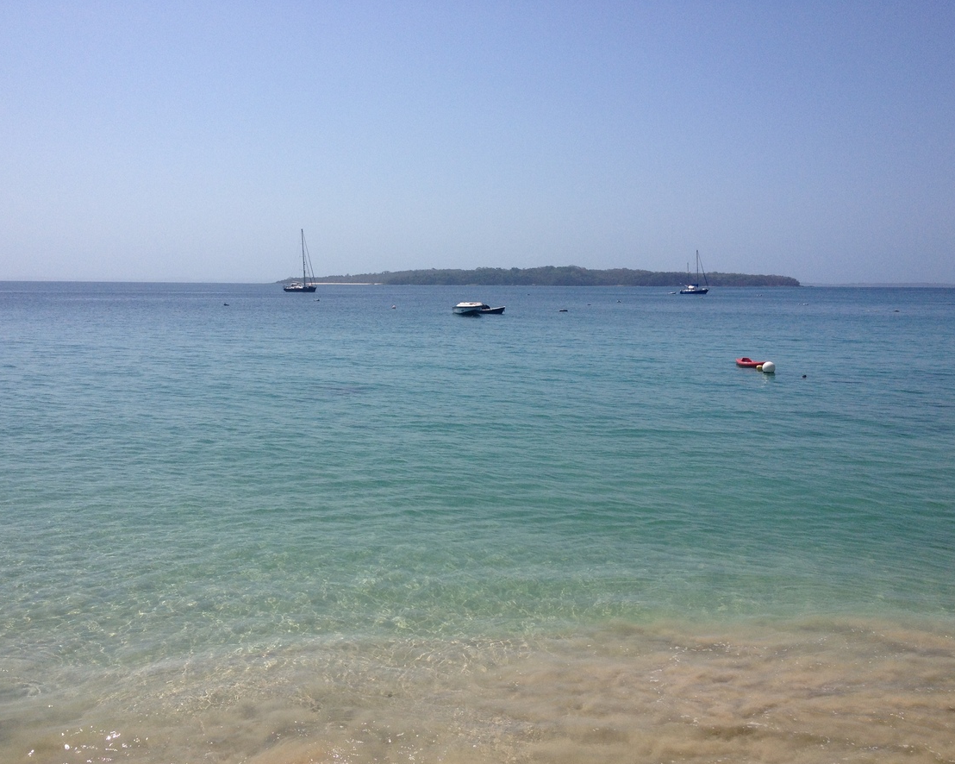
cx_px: 458
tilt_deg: -9.0
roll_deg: +0.1
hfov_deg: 49.1
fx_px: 1046
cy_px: 383
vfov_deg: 40.1
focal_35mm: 37
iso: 50
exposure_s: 1/3953
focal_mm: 4.28
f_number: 2.4
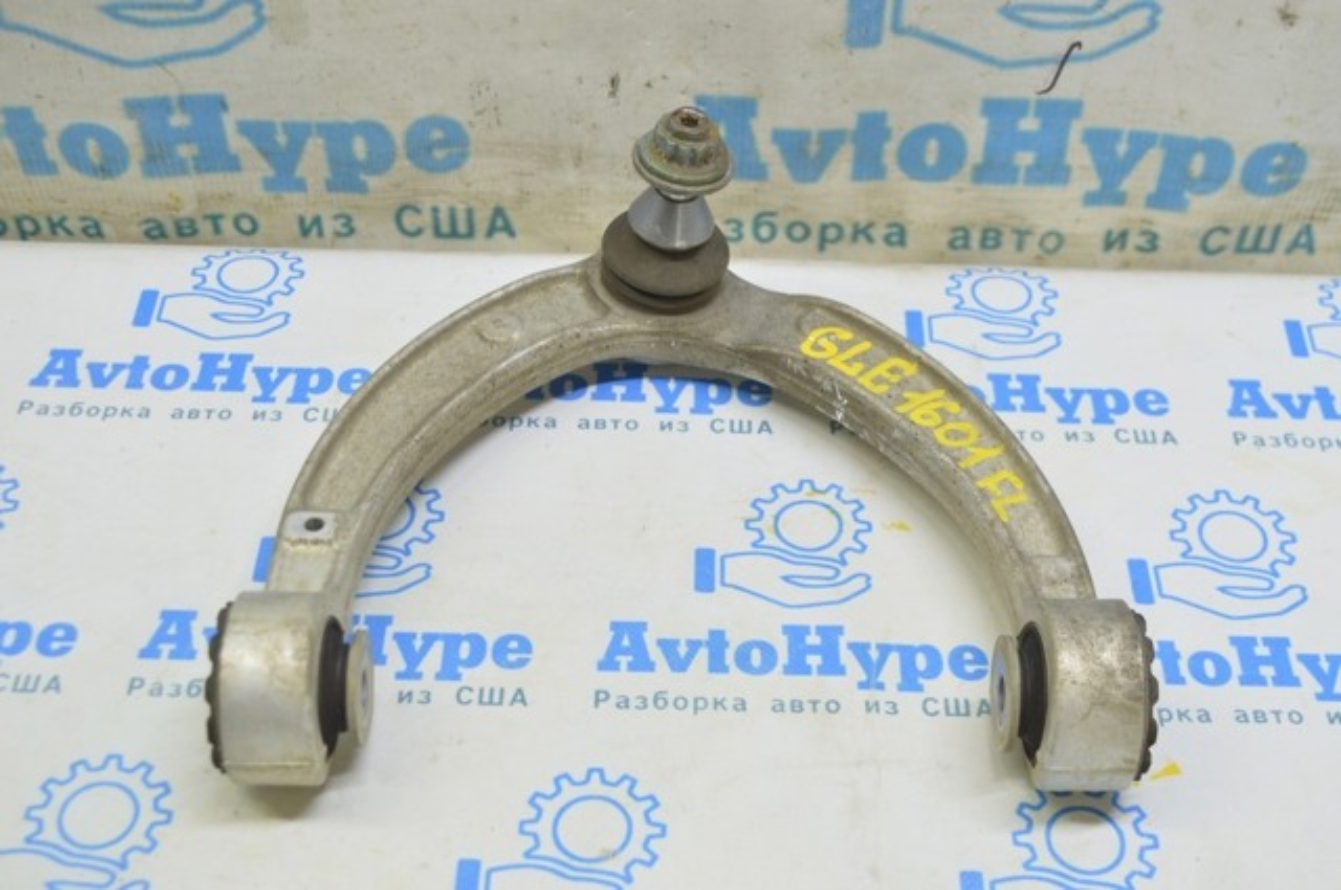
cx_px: 670
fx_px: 1897
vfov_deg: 26.4
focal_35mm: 51
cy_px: 445
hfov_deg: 38.9
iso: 400
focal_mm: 34
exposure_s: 1/20
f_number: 5.6
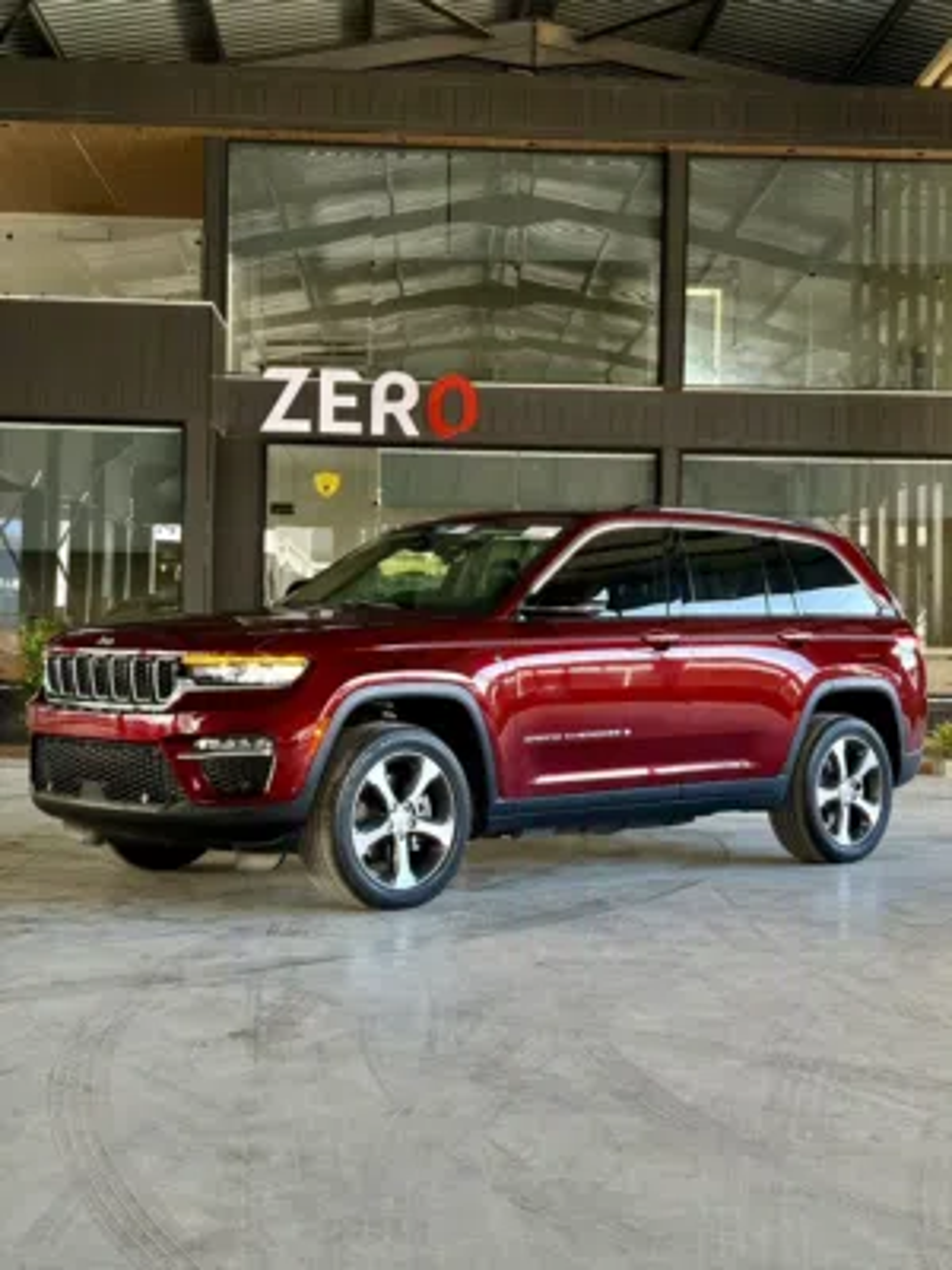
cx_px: 476
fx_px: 1907
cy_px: 635
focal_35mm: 52
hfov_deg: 28.0
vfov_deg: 36.8
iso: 50
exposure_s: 1/61
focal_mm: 5.96
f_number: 1.6
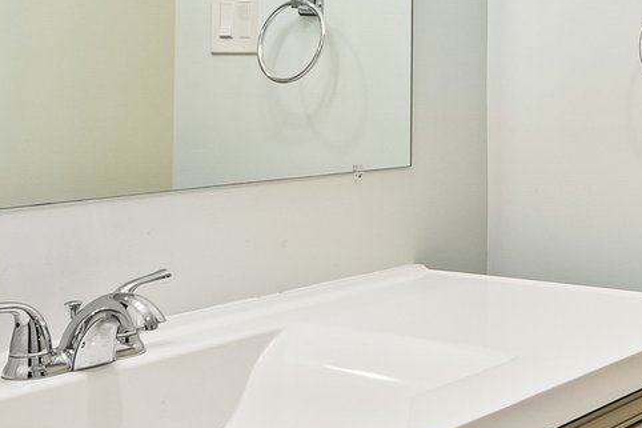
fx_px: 1212
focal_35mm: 68
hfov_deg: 27.8
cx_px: 650
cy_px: 50
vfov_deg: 19.7
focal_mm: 16
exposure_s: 1/80
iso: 400
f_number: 8
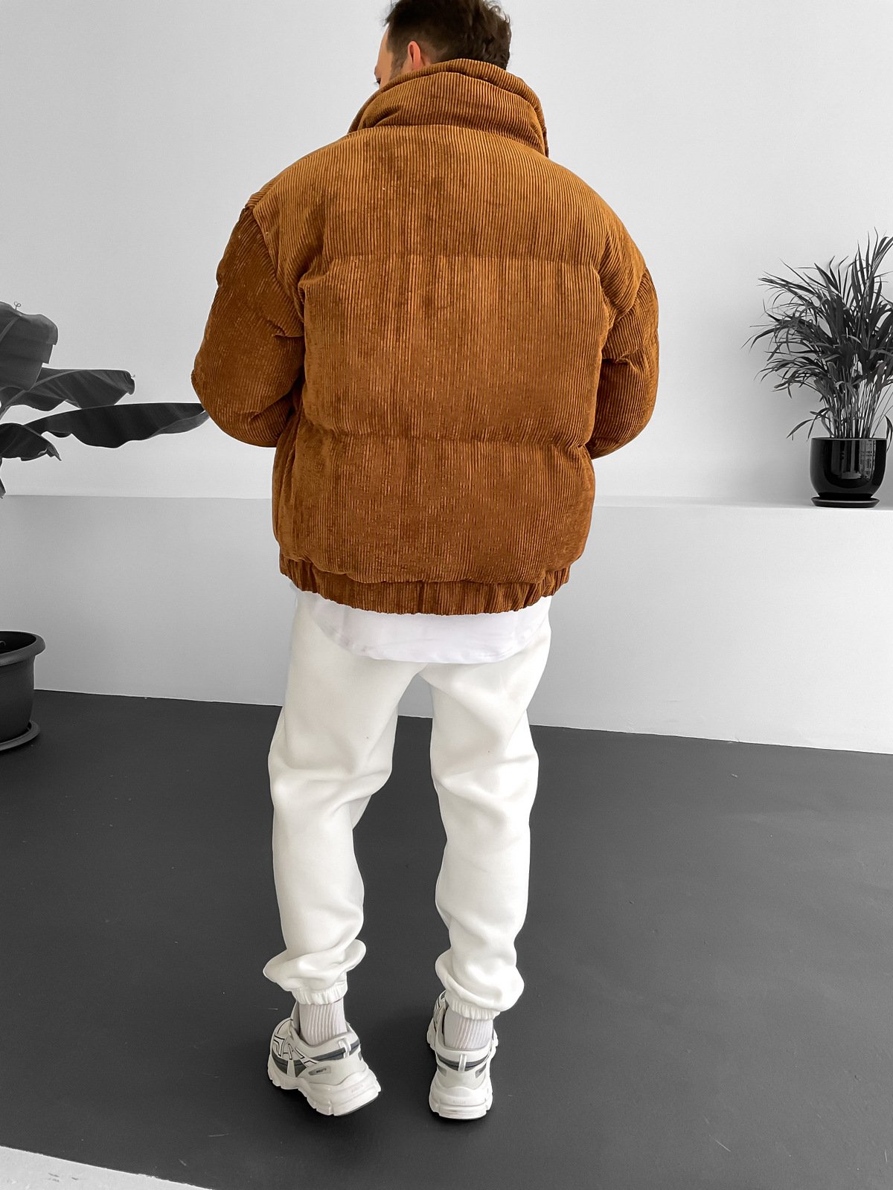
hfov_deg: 48.2
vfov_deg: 61.7
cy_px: 595
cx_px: 446
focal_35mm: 29
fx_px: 997
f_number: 1.8
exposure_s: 1/120
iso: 64
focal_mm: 3
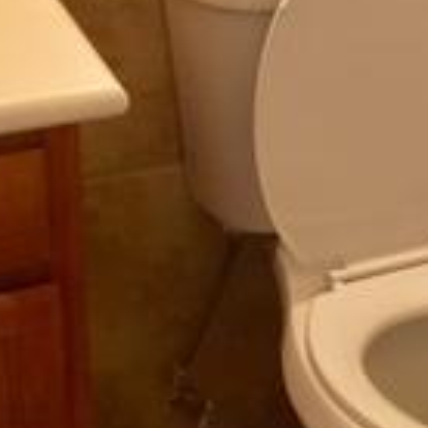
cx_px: 347
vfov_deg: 14.2
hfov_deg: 14.6
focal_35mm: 119
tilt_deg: -19.4
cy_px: -71
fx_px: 1665
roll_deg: -0.4
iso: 64
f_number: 2.2
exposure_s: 1/30
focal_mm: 4.15
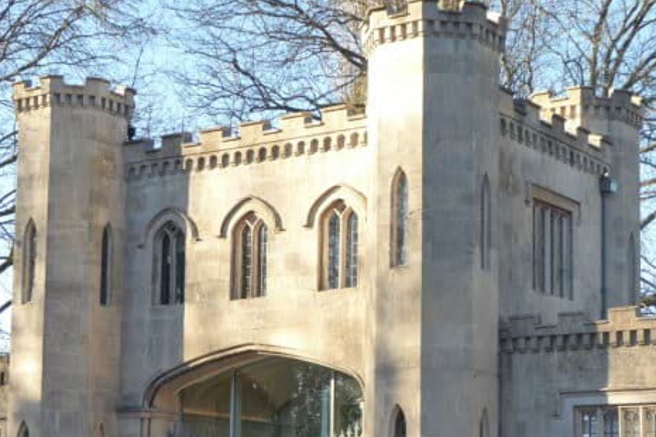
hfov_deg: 22.4
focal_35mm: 91
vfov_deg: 14.9
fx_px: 1658
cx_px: 377
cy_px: 378
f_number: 4.1
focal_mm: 9
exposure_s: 1/125
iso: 125
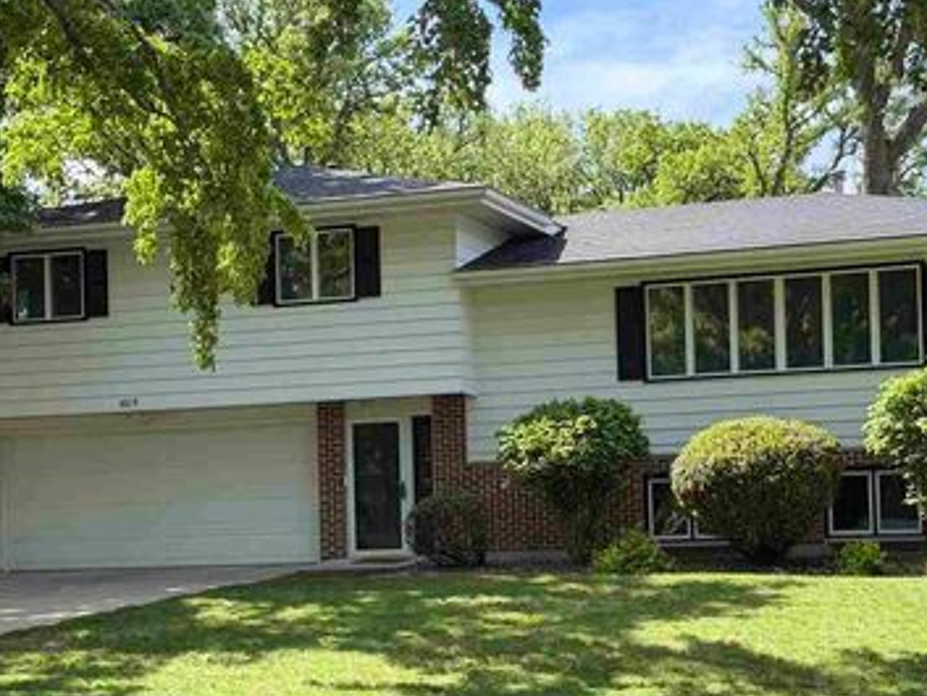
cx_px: 528
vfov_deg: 21.5
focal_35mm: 68
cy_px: 469
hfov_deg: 28.5
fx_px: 1822
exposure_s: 1/1070
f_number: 1.78
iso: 80
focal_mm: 6.76
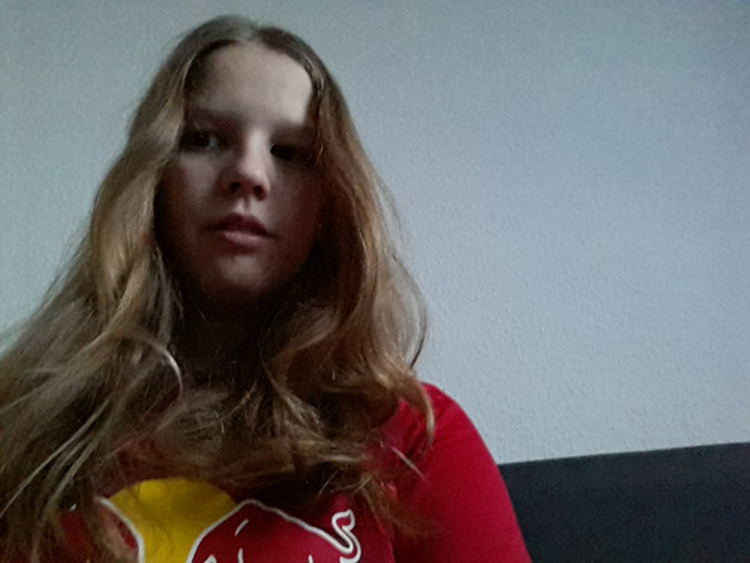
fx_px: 650
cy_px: 282
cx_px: 375
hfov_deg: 60.0
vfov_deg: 46.8
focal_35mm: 30
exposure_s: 1/8
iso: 400
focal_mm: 2.44
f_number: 2.2
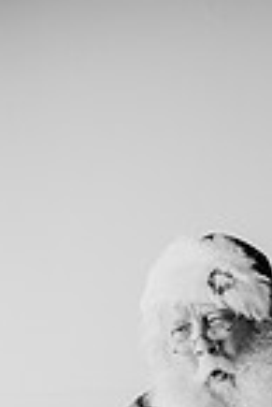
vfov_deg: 12.5
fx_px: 1752
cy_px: 620
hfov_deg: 8.8
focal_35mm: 155
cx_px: 244
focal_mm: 50
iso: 640
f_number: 2
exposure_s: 1/640
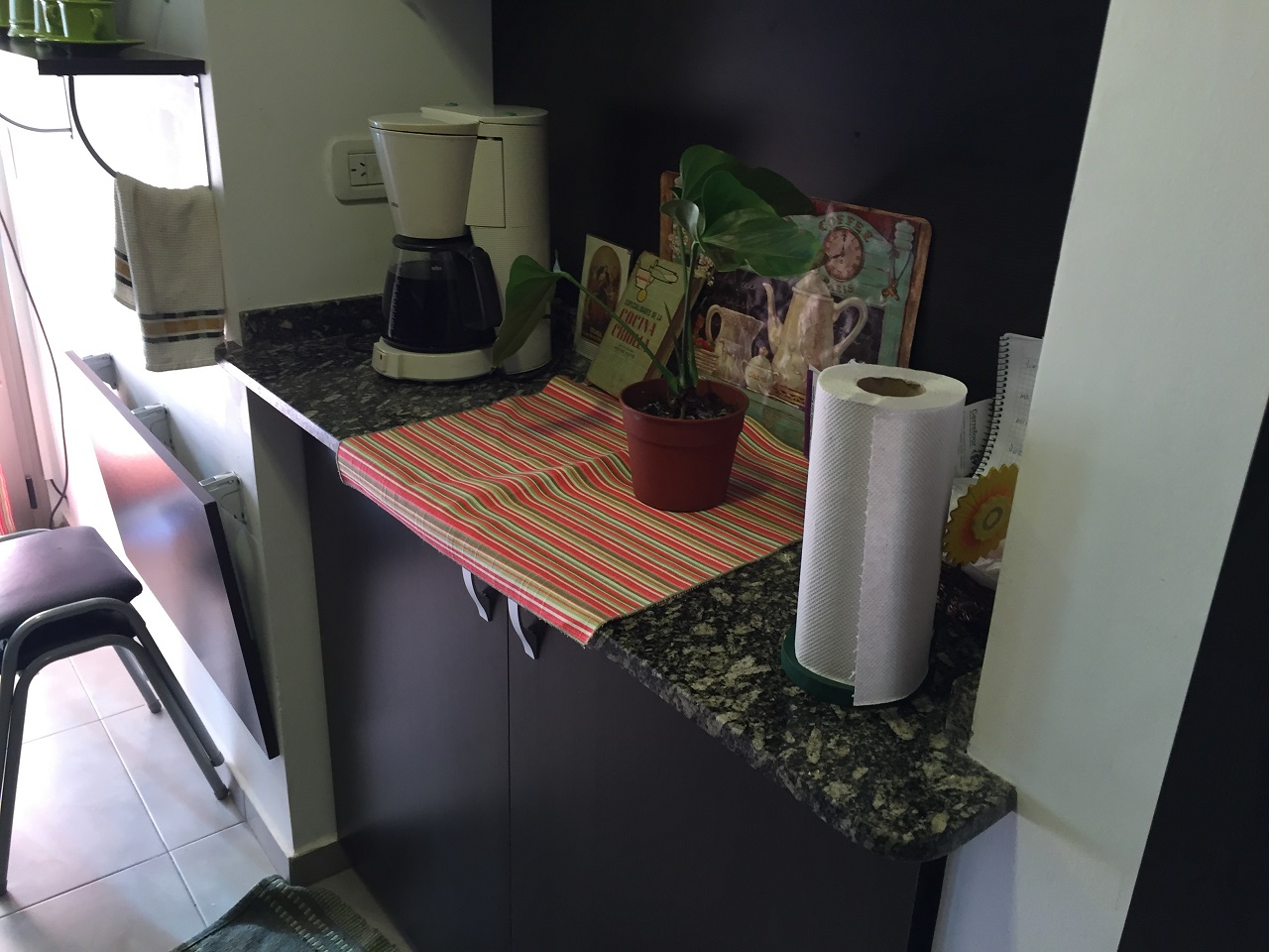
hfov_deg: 61.7
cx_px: 634
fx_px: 1063
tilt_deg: -22.0
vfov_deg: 48.2
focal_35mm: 29
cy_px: 476
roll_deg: -1.9
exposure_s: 1/33
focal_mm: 4.15
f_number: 2.2
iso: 100
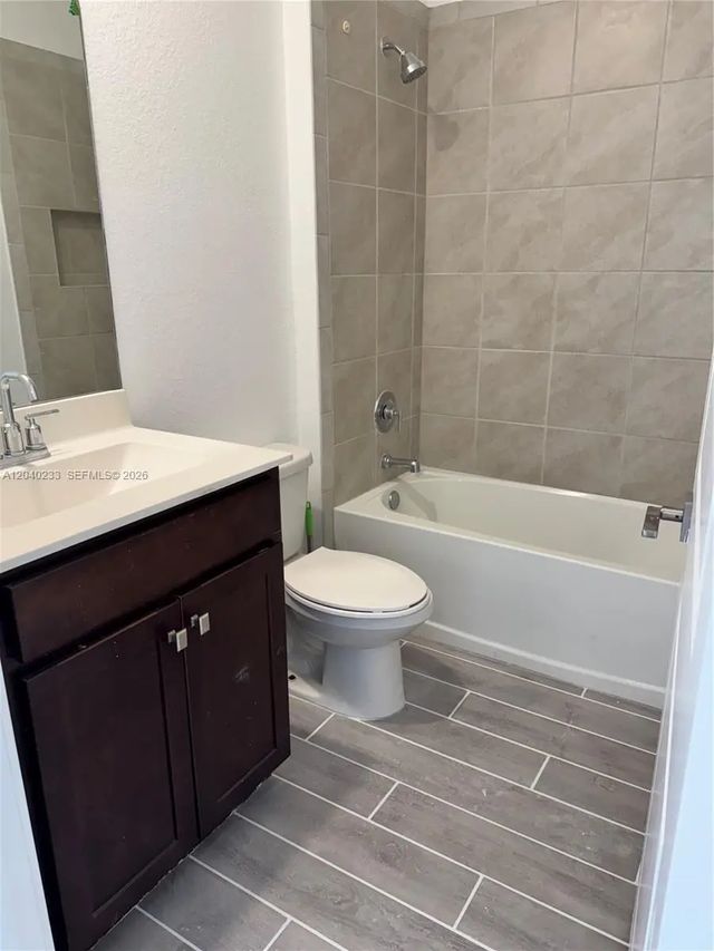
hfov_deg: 56.8
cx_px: 357
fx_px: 660
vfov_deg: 71.6
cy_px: 476
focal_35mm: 24
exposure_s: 1/120
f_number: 1.78
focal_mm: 6.76
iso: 200
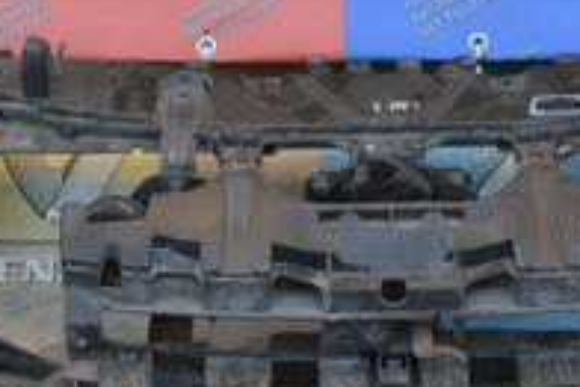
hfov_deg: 13.5
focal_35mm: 152
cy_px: -53
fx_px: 2445
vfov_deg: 9.0
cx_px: 405
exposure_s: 1/125
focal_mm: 31
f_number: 5.6
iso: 140
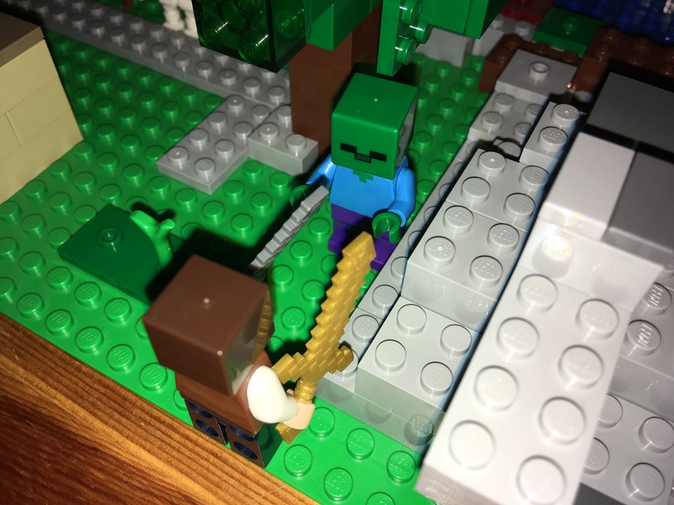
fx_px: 565
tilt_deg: -52.8
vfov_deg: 48.2
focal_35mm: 29
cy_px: 252
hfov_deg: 61.7
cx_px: 337
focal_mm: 4.15
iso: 25
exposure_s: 1/276
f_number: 2.2
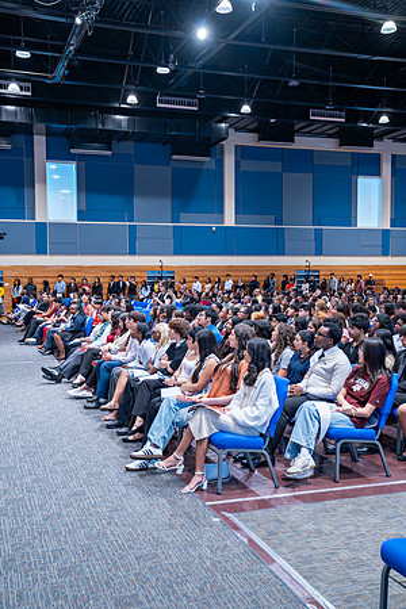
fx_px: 660
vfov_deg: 49.6
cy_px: 304
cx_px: 203
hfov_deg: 34.2
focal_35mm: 39
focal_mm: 39
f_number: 4
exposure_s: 1/160
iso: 2500
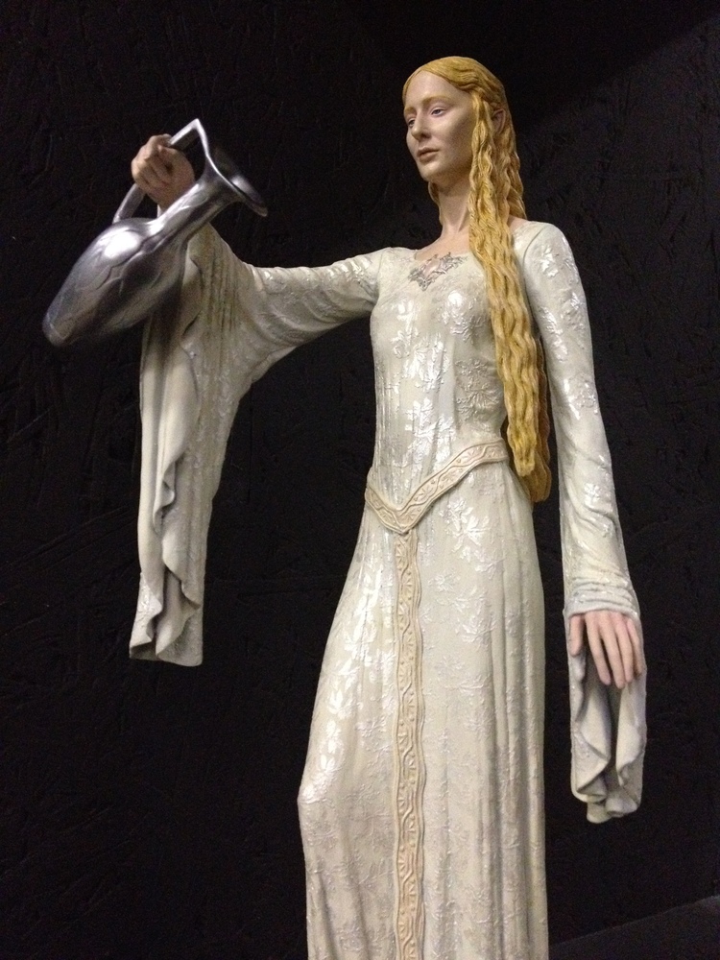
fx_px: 971
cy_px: 480
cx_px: 360
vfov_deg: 52.6
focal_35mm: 35
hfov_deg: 40.7
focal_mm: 4.28
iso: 800
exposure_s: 1/15
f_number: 2.4
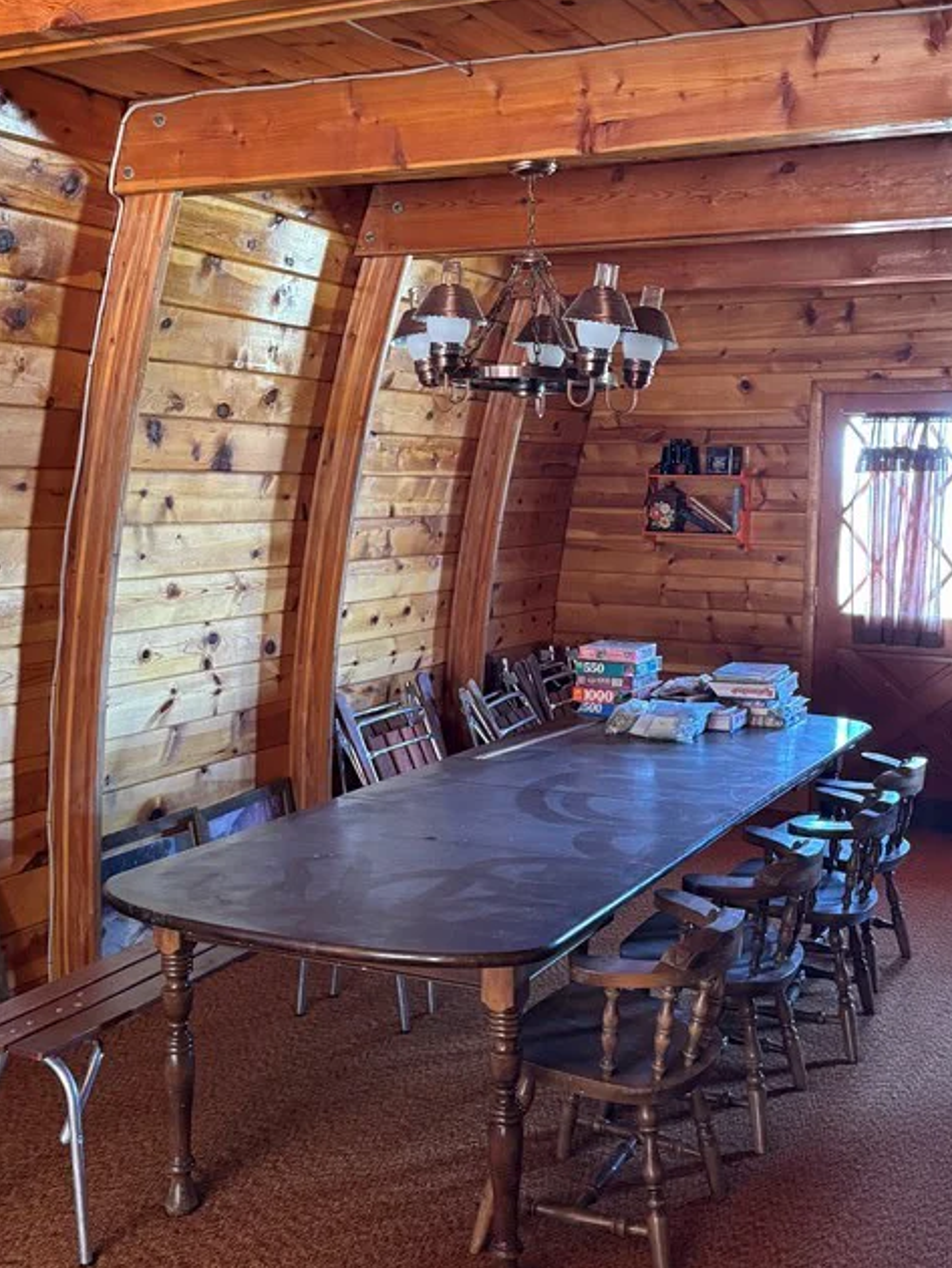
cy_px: 616
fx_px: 1429
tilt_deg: -5.3
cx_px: 539
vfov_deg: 47.8
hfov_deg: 36.8
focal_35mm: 39
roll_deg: -0.2
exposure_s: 1/60
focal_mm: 6.76
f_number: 1.78
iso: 800
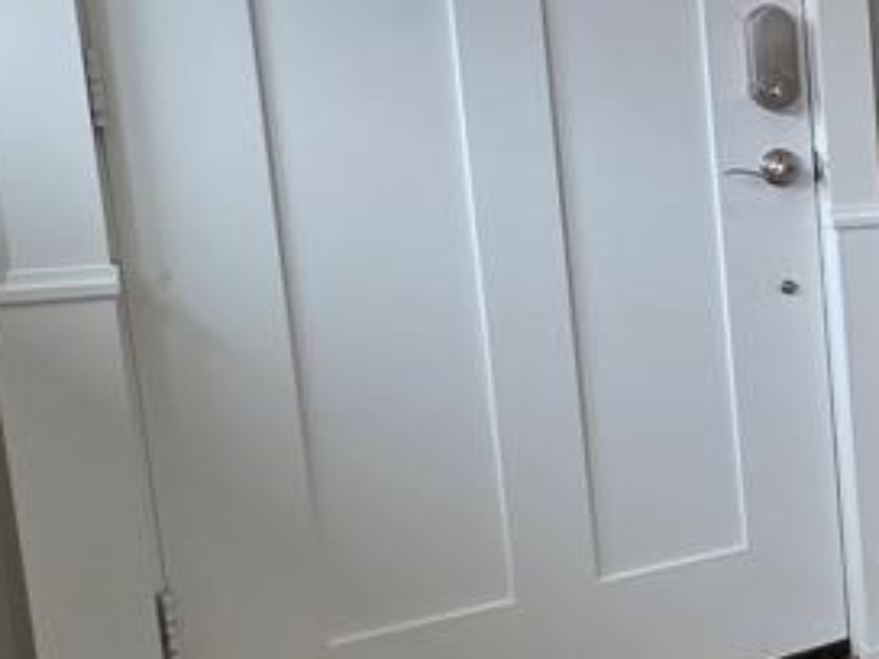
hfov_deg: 25.1
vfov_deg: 29.6
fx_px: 1244
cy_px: 255
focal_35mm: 49
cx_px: 1428
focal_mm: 2.2
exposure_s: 1/120
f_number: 1.9
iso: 100
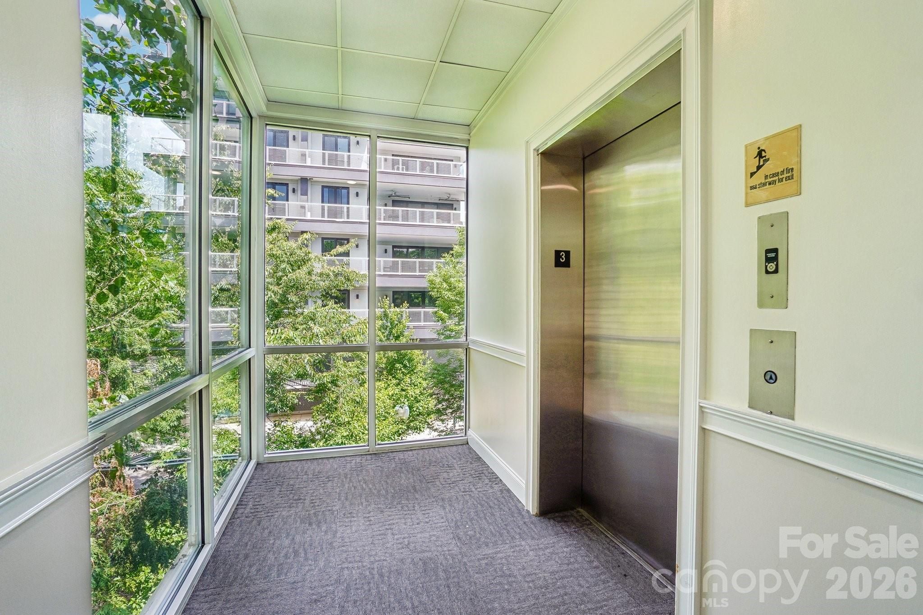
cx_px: 462
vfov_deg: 77.3
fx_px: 385
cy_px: 308
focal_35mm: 15
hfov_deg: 100.4
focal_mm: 10
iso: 100
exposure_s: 1/40
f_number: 8
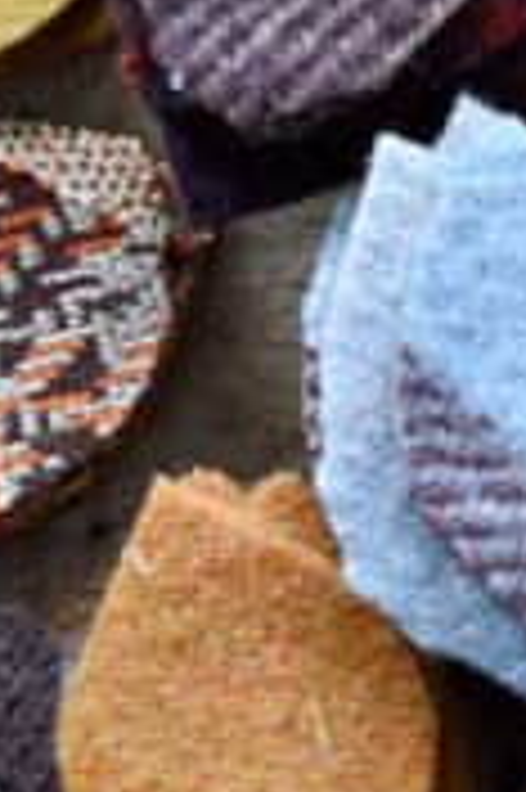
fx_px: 4589
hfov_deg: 6.4
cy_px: 486
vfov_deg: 9.9
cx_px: 1007
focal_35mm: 209
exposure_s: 1/60
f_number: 4
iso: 1250
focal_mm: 24
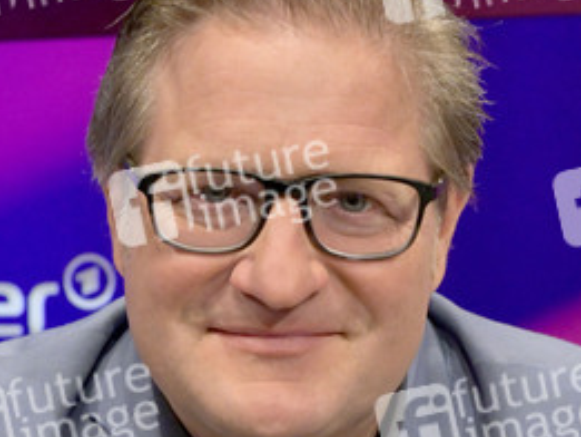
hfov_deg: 34.3
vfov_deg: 25.9
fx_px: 940
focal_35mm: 56
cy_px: 305
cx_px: 287
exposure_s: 1/320
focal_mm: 38
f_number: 6.3
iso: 2500
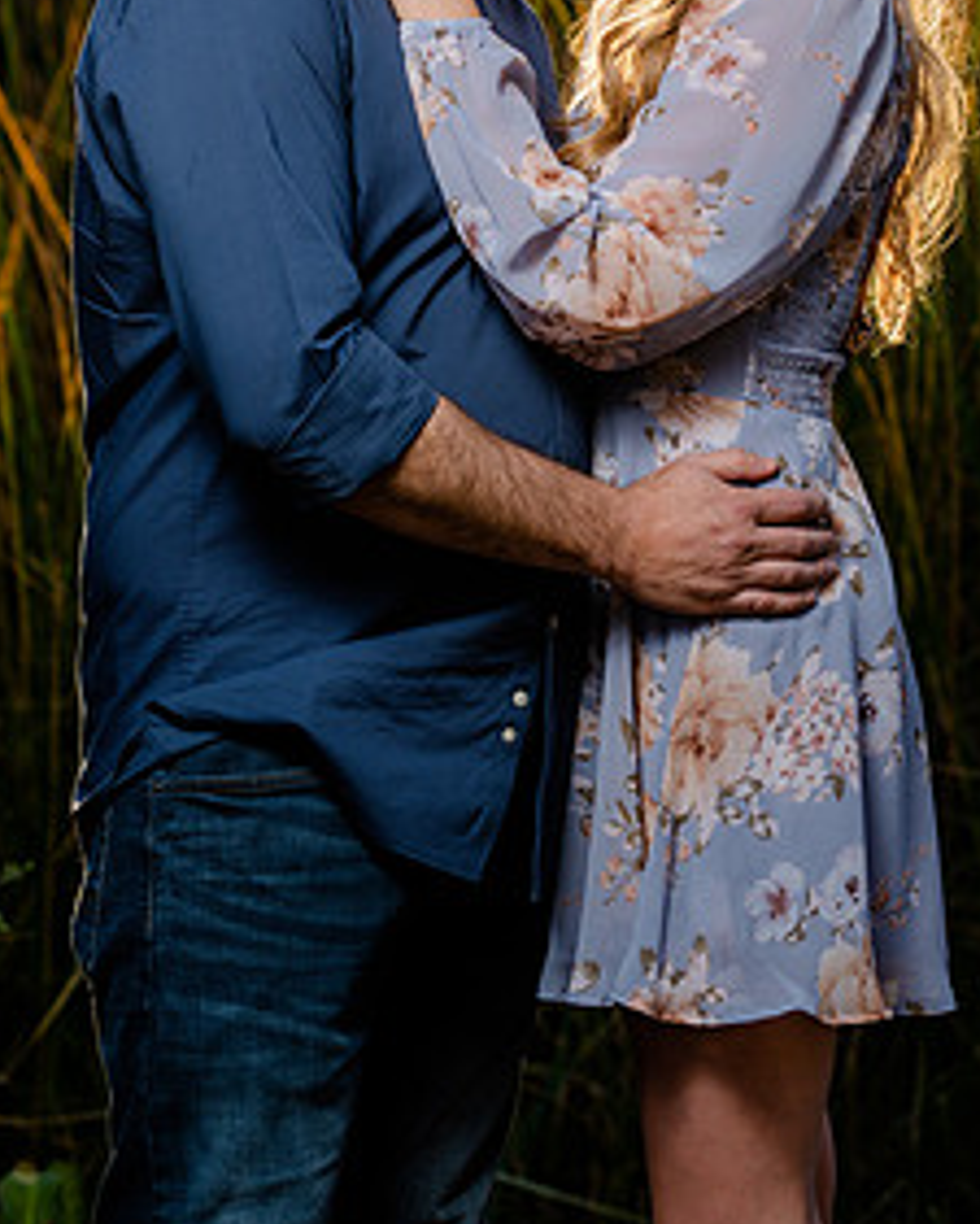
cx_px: 562
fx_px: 7138
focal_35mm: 197
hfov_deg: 7.9
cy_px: 318
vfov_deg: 9.8
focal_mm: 131
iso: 50
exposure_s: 1/250
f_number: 5
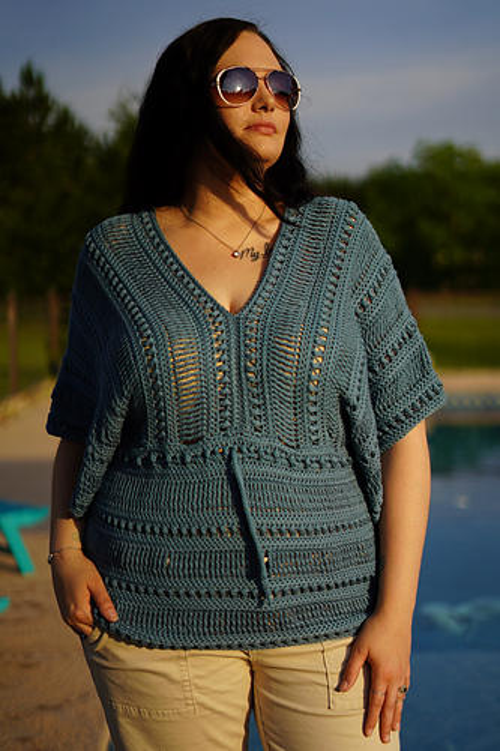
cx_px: 250
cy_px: 376
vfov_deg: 39.6
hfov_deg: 27.0
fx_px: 1042
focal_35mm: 50
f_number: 1.8
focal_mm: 50
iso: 100
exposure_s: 1/5000
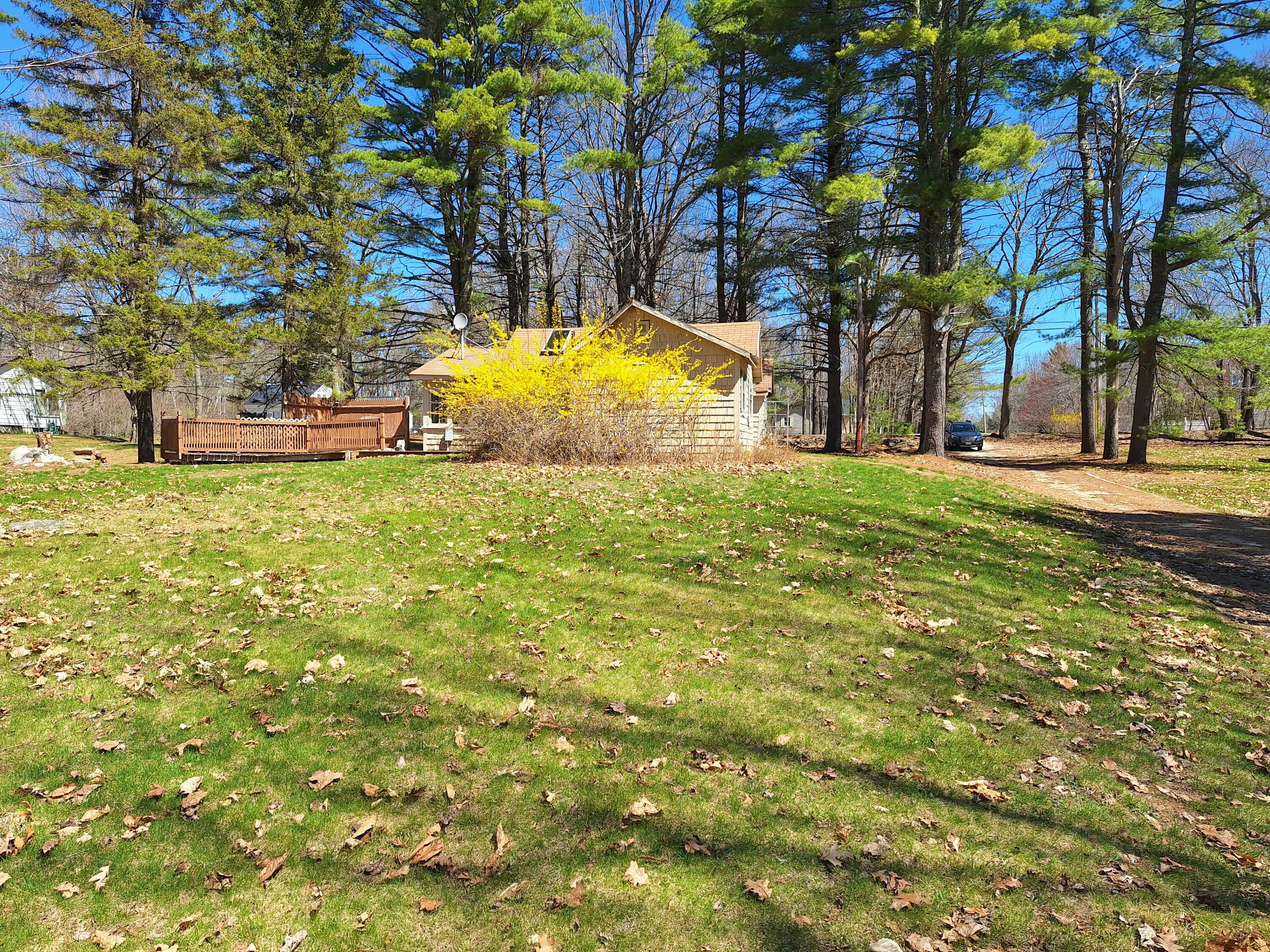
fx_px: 844
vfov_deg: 58.9
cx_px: 635
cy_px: 476
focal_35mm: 23
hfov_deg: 73.9
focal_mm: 5.54
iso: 40
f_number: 1.8
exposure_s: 1/1374
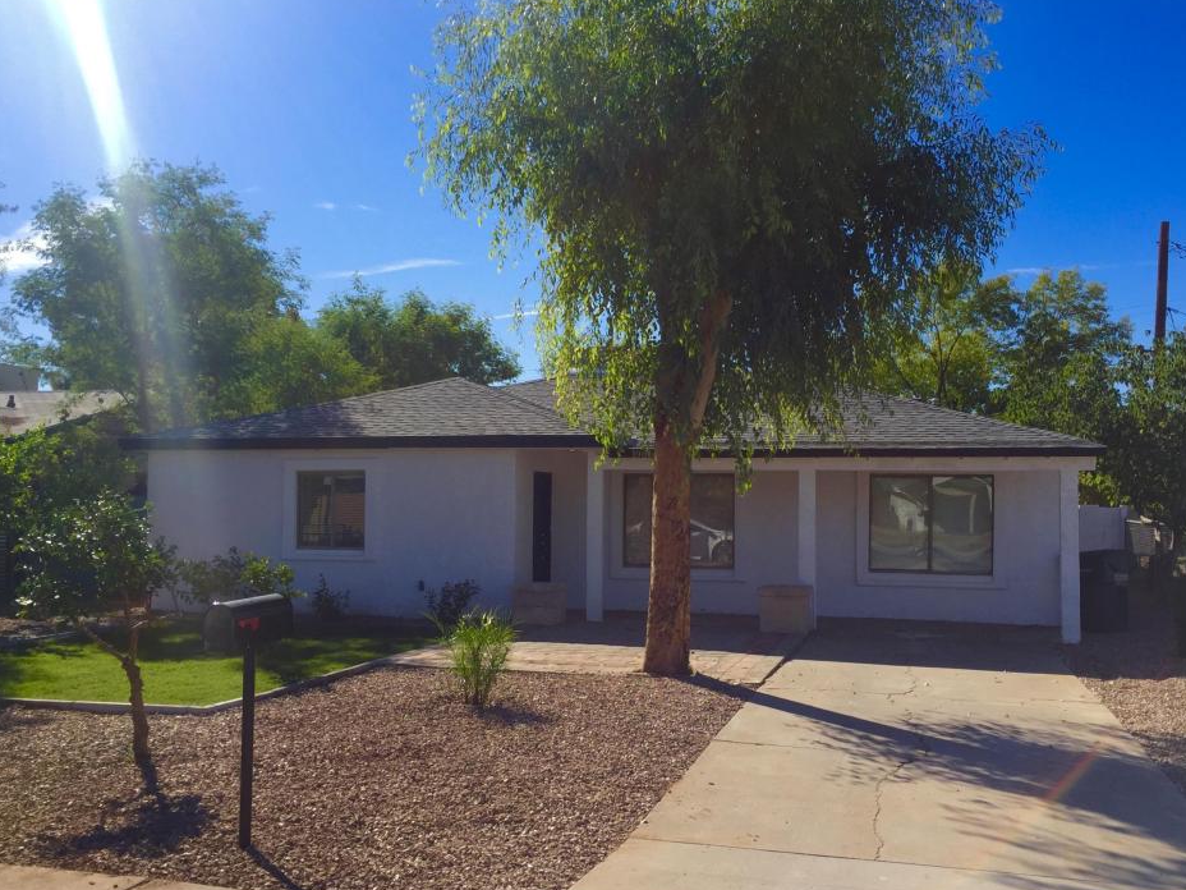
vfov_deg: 44.1
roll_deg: -1.0
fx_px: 1096
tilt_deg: +2.4
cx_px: 629
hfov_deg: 56.8
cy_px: 474
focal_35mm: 32
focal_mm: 4.15
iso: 32
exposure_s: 1/2083
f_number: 2.2
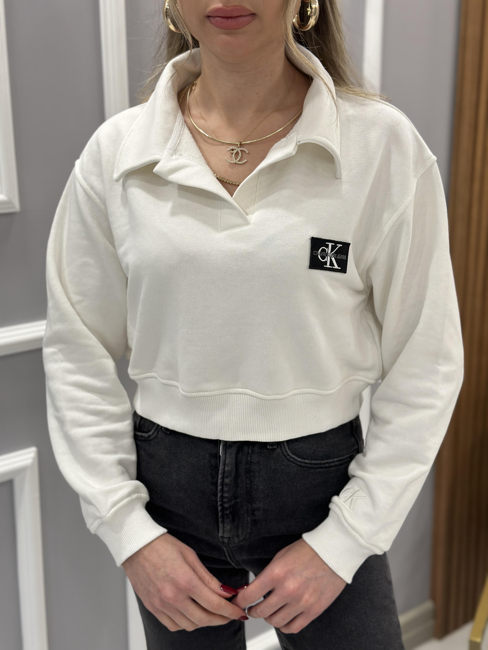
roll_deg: -0.4
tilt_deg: -15.1
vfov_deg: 39.7
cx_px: 244
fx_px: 902
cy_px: 325
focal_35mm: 48
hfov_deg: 30.3
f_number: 1.78
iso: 125
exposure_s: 1/100
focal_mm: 6.86
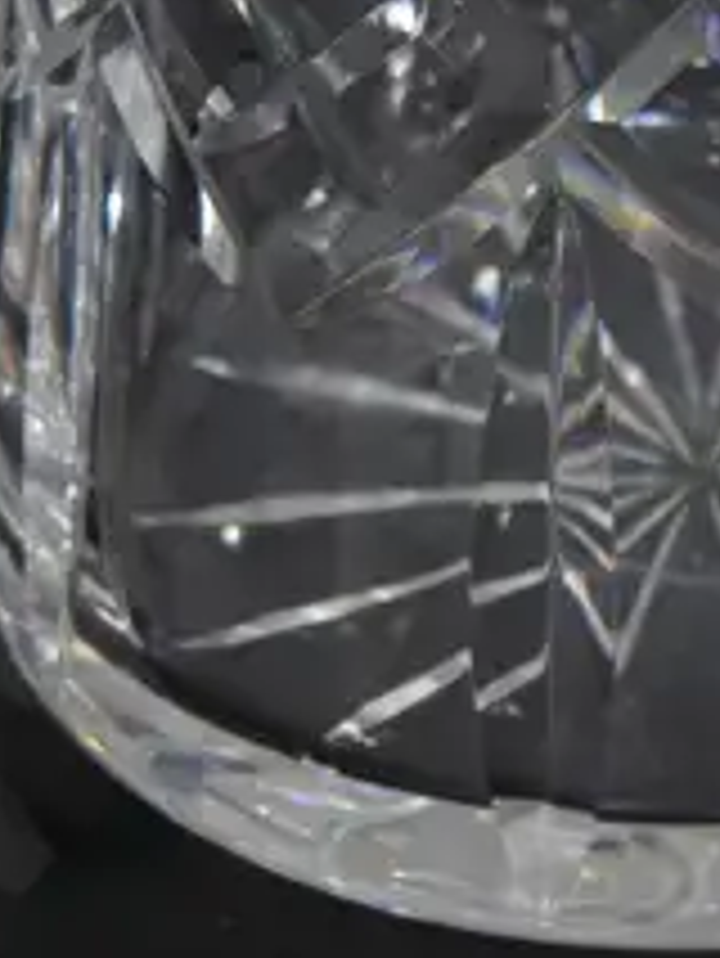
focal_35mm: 183
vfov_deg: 10.3
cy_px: -598
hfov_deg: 8.0
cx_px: 1015
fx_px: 5070
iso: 320
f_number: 4.1
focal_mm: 19
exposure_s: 1/60
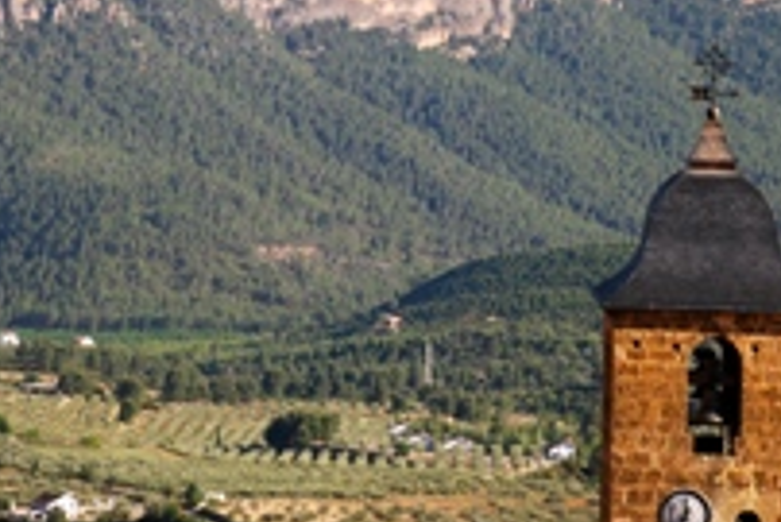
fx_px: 5408
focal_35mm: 249
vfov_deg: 5.5
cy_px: 35
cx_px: 340
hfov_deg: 8.3
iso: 200
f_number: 5.6
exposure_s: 1/500
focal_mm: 75
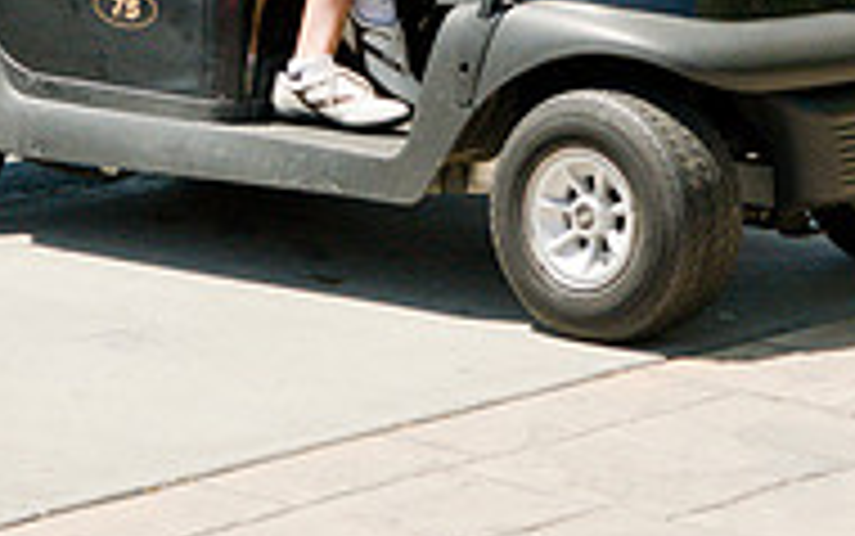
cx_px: 845
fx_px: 4267
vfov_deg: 7.1
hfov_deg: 11.3
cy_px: -276
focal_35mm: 183
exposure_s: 1/800
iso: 400
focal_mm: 38
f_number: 7.1
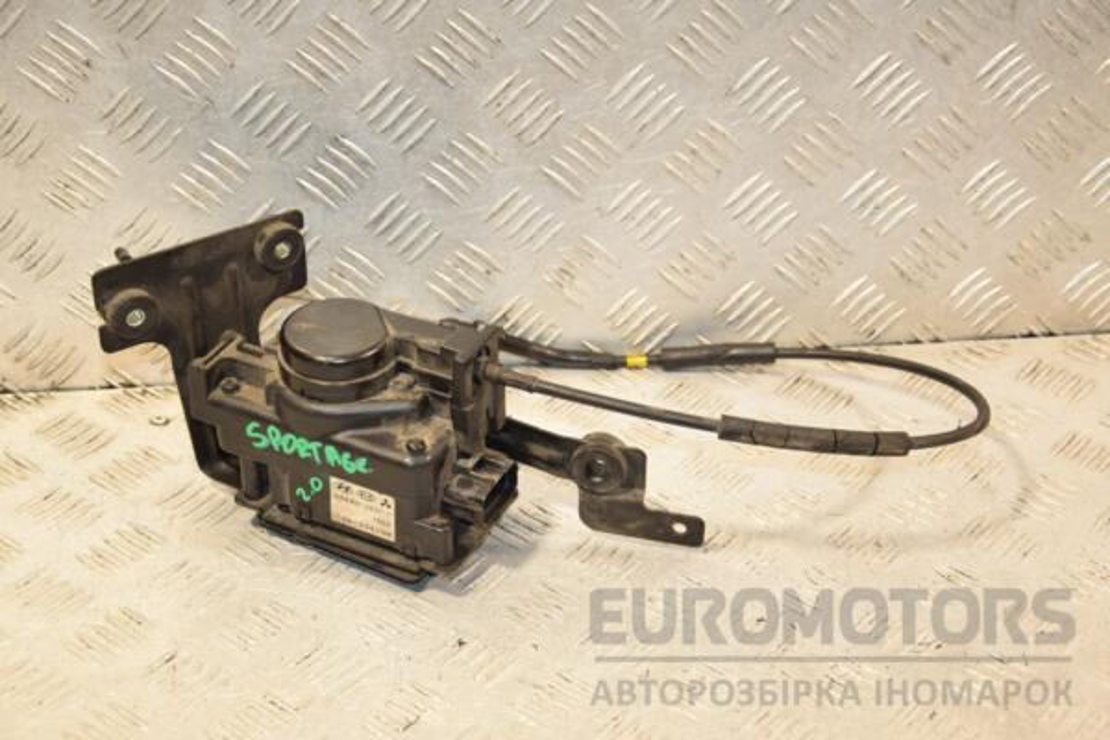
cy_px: 370
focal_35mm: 68
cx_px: 555
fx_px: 2081
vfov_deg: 20.2
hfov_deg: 29.9
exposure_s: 1/200
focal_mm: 45
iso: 800
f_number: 5.6
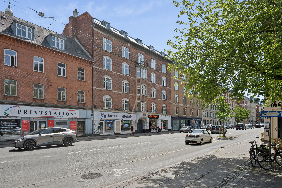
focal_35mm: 20
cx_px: 141
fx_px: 161
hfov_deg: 82.6
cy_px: 94
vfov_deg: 60.7
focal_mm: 20.5
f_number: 6.3
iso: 400
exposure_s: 1/2000
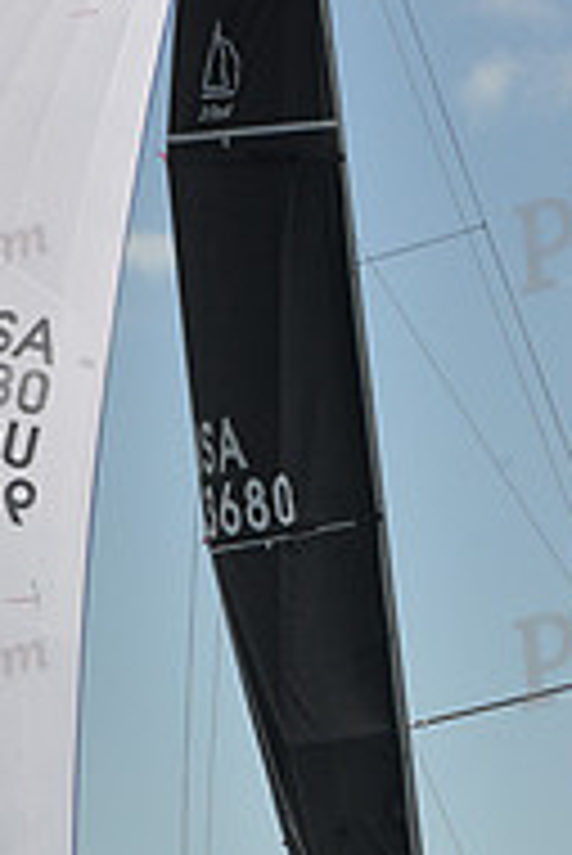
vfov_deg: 6.1
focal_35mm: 335
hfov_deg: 4.1
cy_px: 891
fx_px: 7969
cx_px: 281
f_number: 14
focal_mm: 110
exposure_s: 1/800
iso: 320
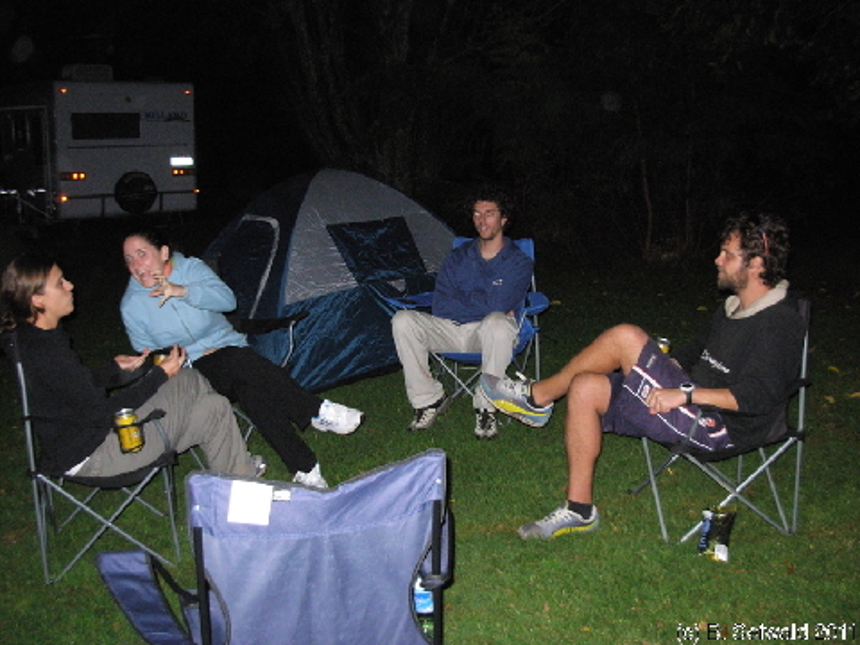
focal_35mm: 38
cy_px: 322
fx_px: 944
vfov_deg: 37.7
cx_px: 430
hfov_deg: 49.0
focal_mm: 6.3
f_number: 2.9
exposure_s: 1/161
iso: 400
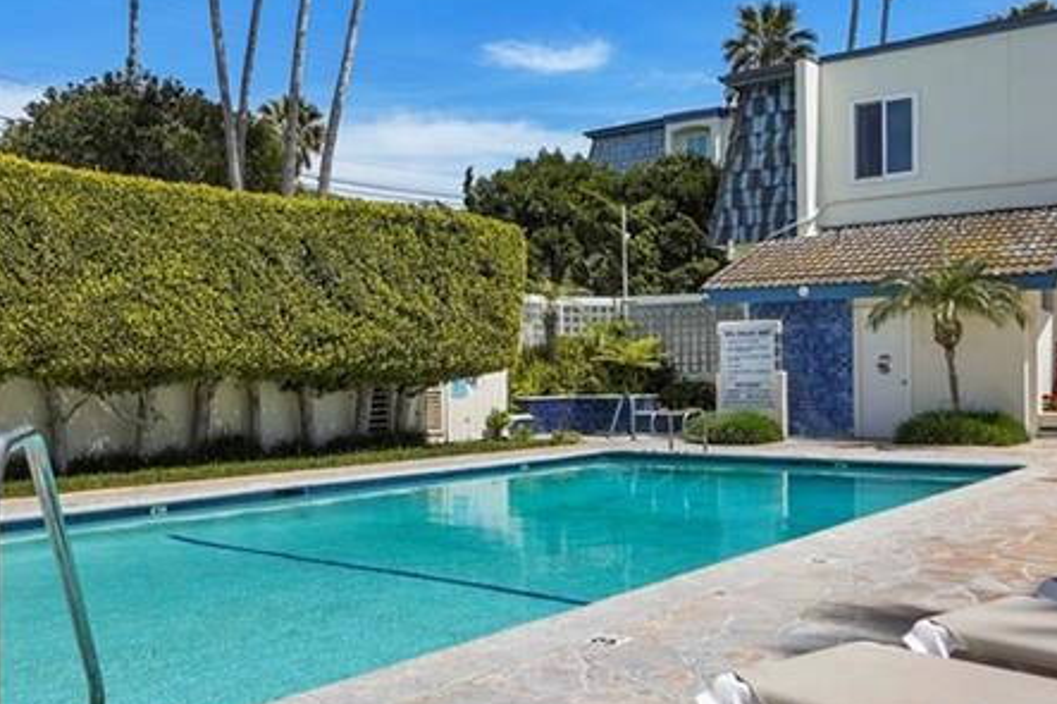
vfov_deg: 35.9
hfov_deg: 51.9
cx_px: 530
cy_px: 327
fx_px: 1086
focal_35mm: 37
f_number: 8
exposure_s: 1/500
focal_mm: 16
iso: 125
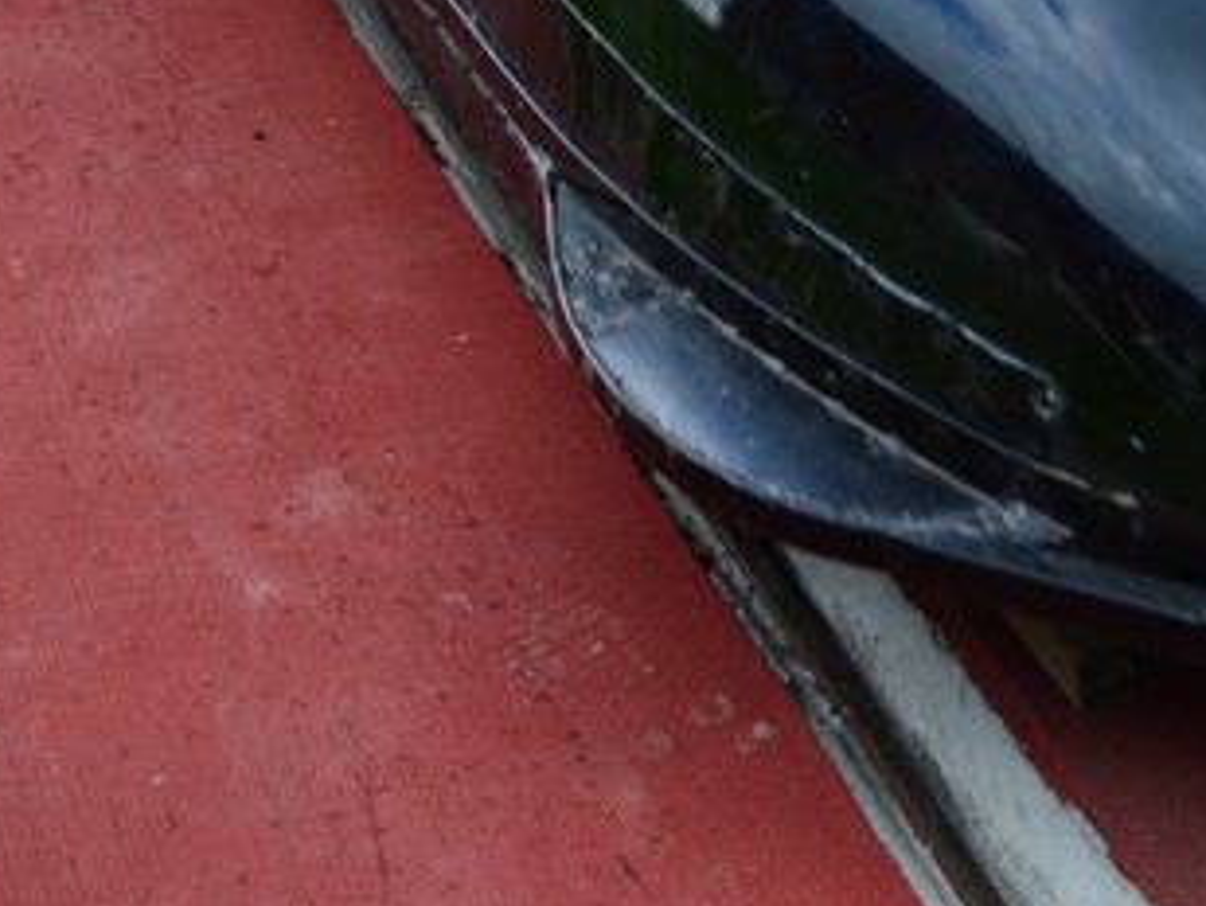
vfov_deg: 15.9
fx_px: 2997
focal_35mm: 86
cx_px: 1065
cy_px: -404
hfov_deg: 22.3
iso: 100
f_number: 3.5
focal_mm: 18
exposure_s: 1/400
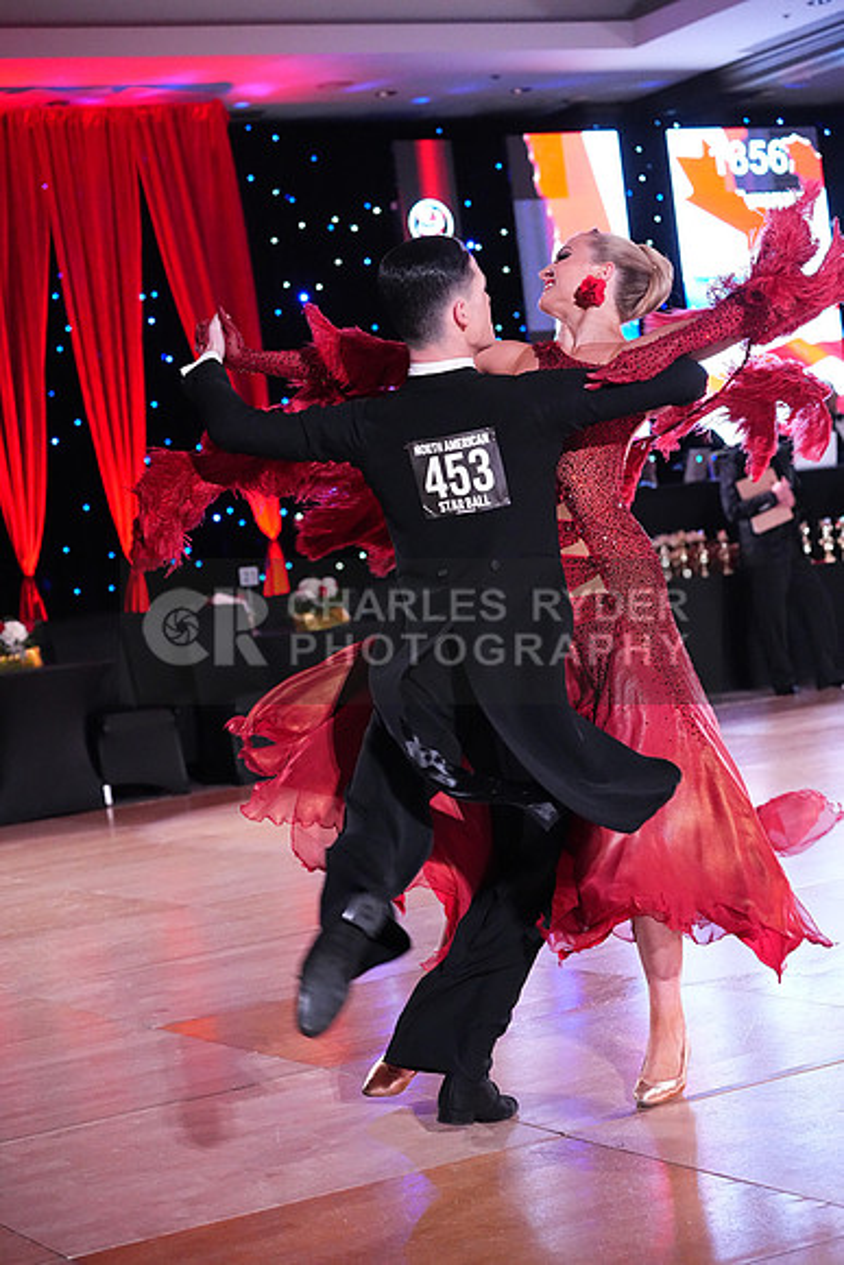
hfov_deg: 19.5
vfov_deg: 28.8
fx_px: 2460
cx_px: 422
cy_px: 632
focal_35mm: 70
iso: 10000
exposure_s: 1/400
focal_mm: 70
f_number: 4
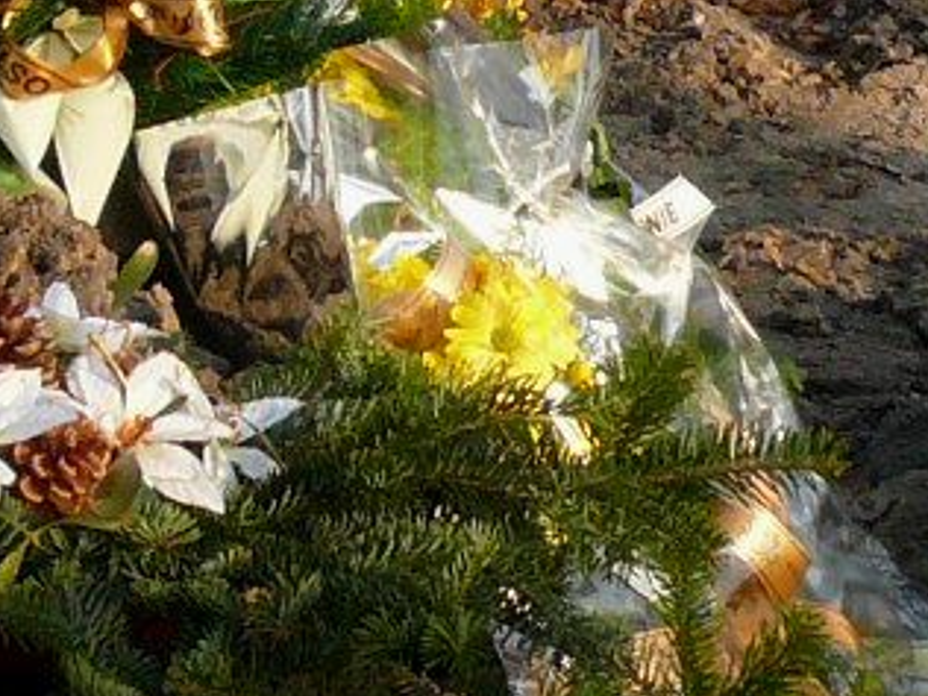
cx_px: 85
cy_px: -232
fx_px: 4209
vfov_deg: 9.3
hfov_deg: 12.5
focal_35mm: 157
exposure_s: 1/320
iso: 100
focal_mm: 4.6
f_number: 2.8
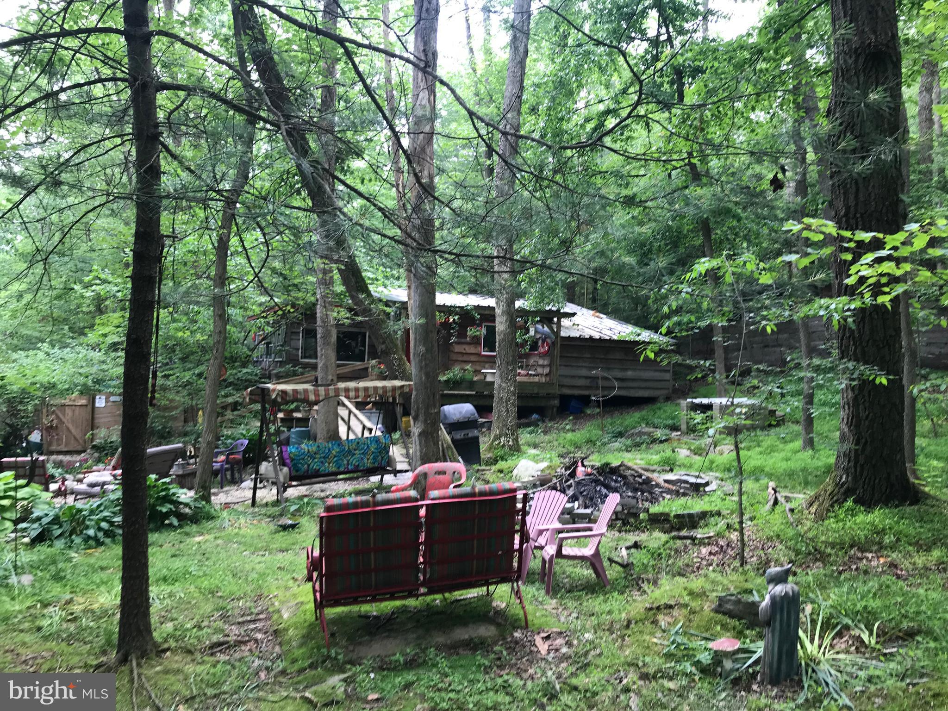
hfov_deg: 63.4
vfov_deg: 49.7
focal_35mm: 28
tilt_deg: +0.9
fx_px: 767
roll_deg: -0.4
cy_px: 356
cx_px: 474
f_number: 1.8
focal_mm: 3.99
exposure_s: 1/60
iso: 25
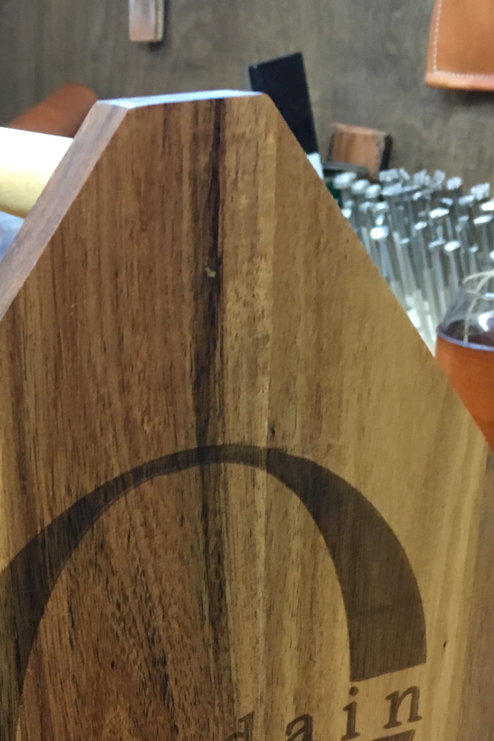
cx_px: 57
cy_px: 592
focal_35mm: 58
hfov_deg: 22.8
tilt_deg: -26.1
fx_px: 1194
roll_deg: +1.4
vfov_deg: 33.5
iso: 125
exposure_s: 1/30
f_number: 2.2
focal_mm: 4.15
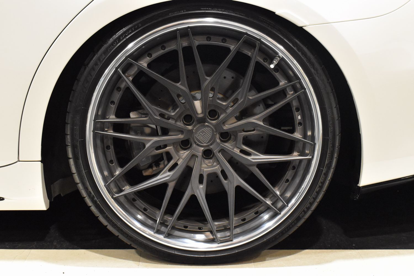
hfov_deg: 37.9
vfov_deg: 25.8
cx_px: 207
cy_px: 138
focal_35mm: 52
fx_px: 604
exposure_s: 1/60
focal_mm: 35
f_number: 8
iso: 6400
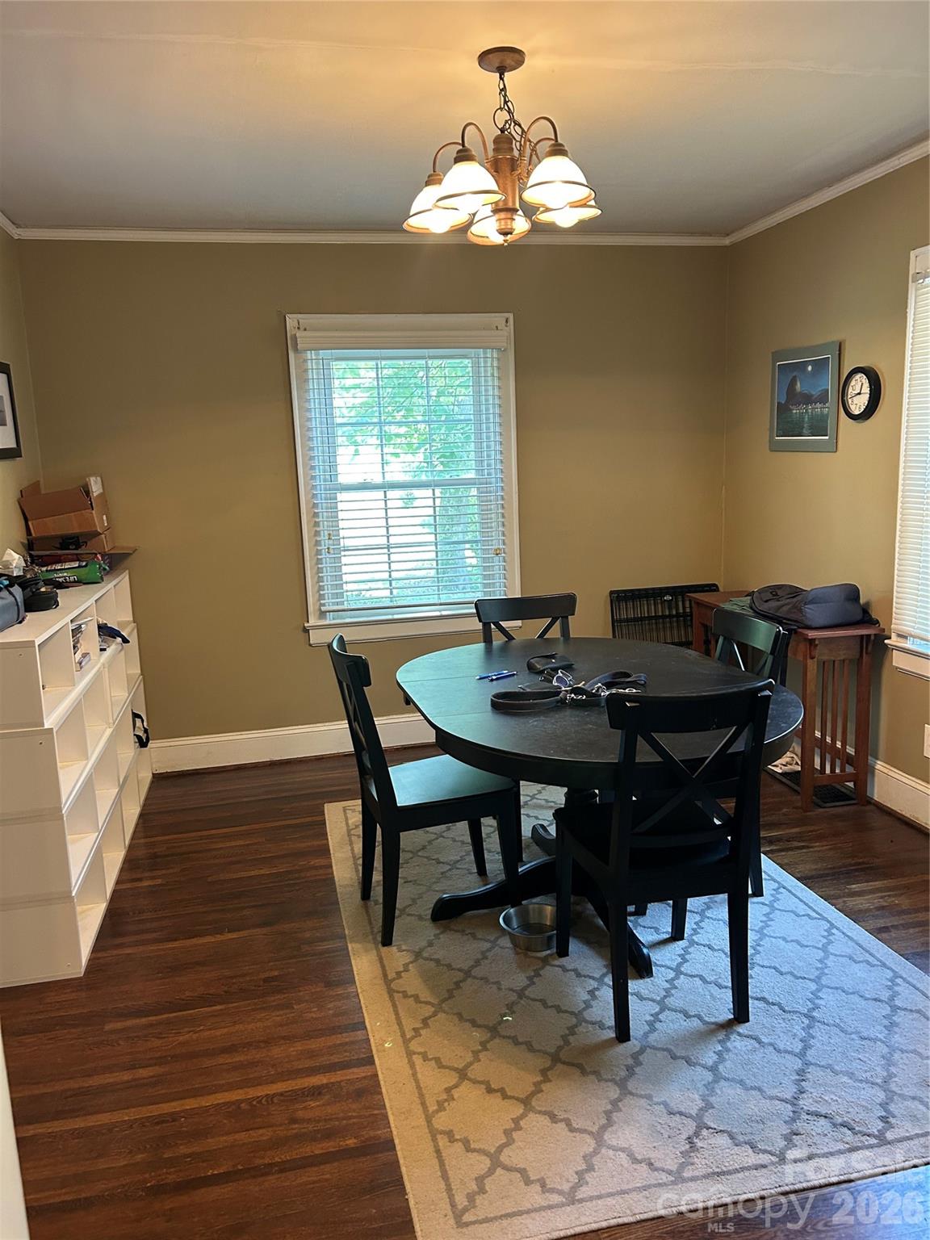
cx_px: 465
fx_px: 931
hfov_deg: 53.1
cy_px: 620
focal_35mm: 26
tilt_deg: -9.1
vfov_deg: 67.3
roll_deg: +1.7
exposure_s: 1/60
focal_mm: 5.7
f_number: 1.5
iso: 250
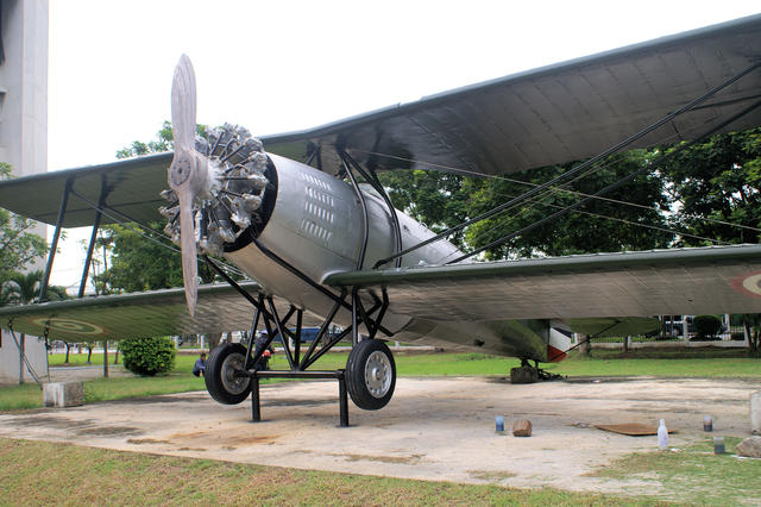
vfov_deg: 34.2
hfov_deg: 49.6
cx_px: 380
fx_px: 824
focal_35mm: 39
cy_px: 254
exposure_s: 1/160
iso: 100
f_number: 7.1
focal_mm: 26
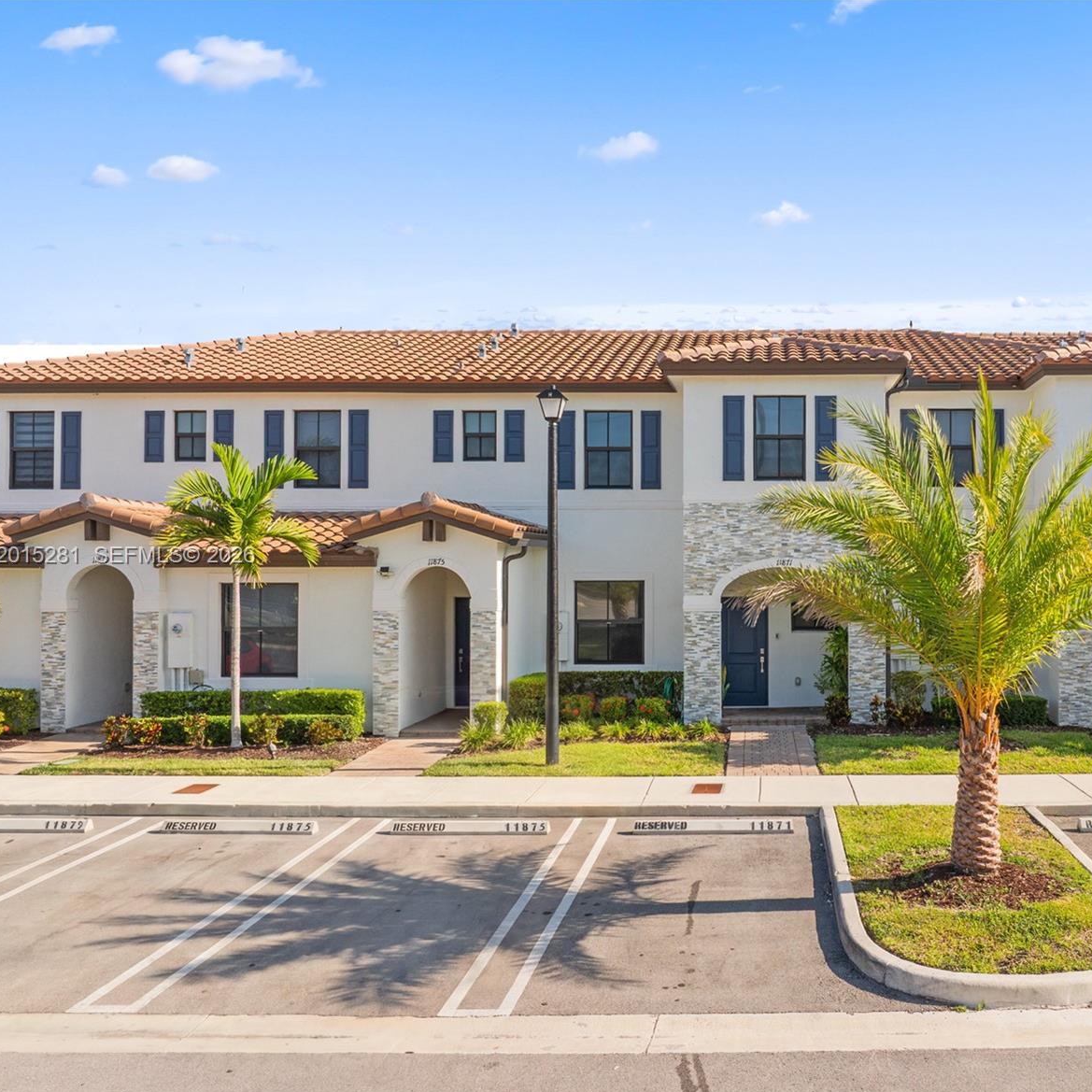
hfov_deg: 54.7
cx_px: 712
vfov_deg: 55.6
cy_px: 557
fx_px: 1035
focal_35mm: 29
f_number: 5.6
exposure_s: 1/60
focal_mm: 12.29
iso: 100
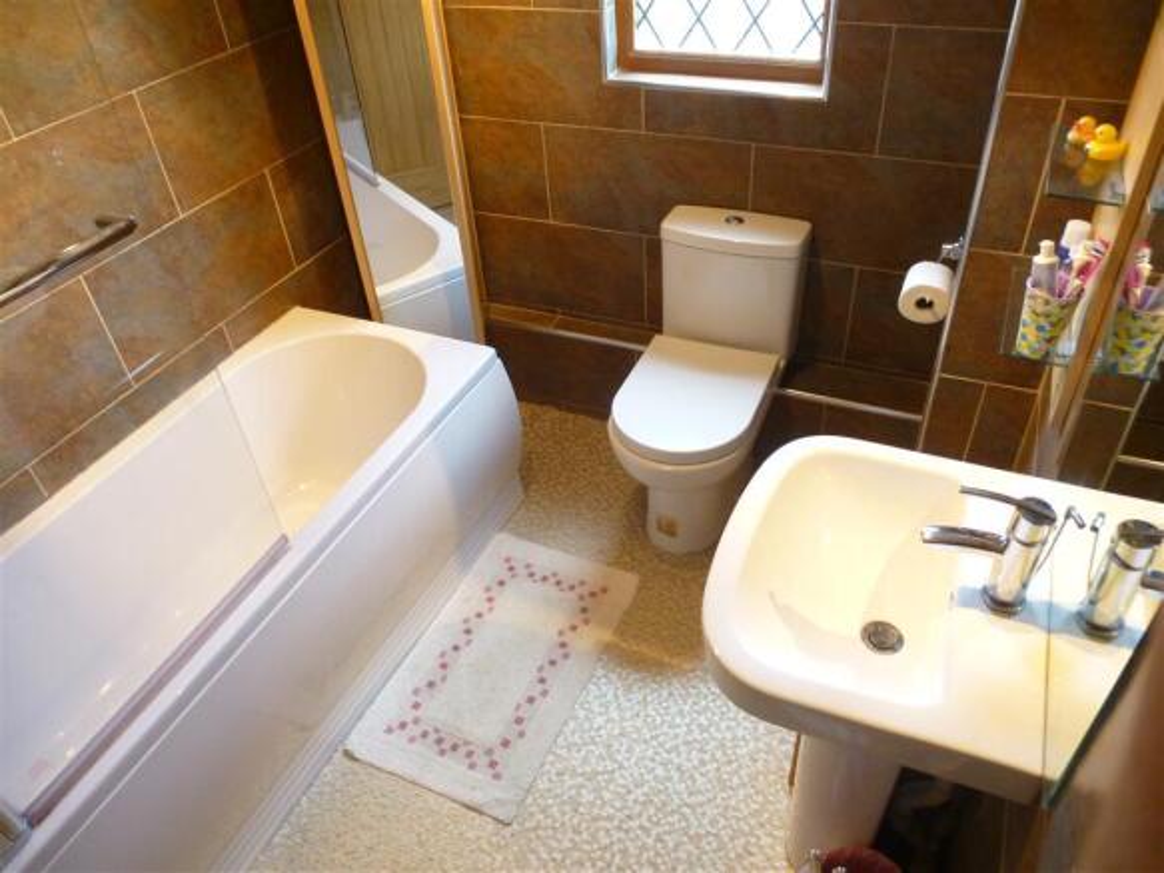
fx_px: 807
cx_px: 582
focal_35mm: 24
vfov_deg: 56.8
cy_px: 436
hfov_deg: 71.6
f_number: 3.3
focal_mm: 4.3
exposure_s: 1/25
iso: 400
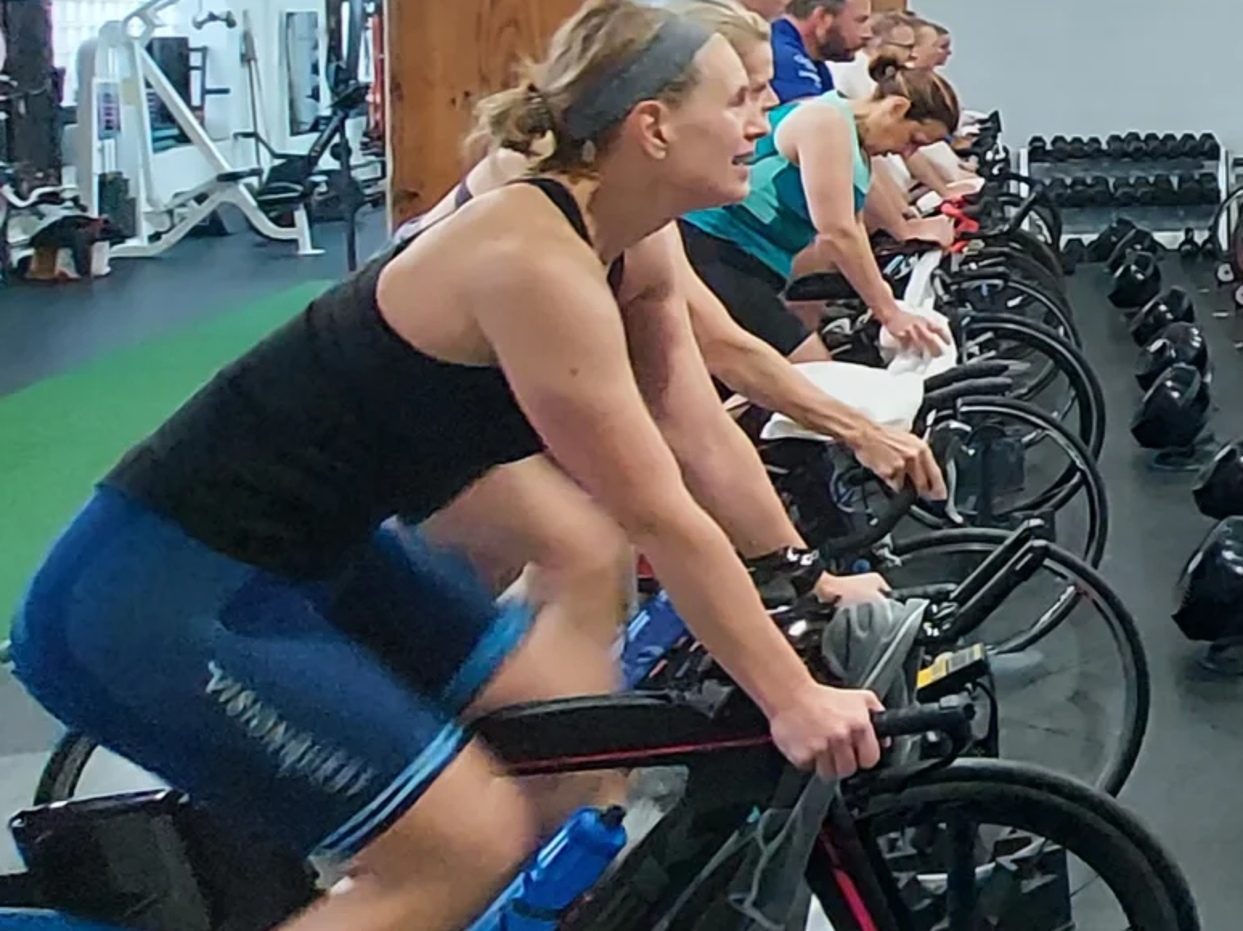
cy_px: 98
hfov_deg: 31.8
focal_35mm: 43
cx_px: 1672
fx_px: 1544
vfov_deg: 32.0
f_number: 2.2
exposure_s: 1/25
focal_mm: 1.74
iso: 500
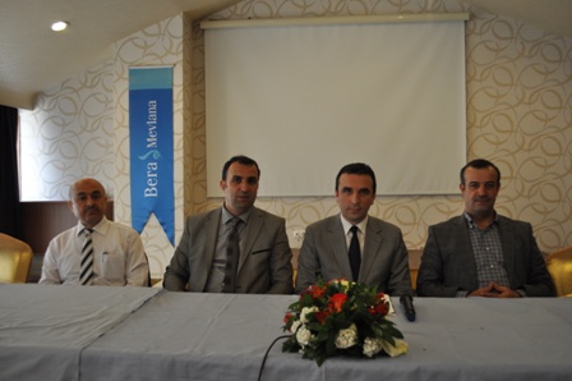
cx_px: 286
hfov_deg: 57.3
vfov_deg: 39.9
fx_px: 524
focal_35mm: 33
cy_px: 190
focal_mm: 22
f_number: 4
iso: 640
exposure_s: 1/60
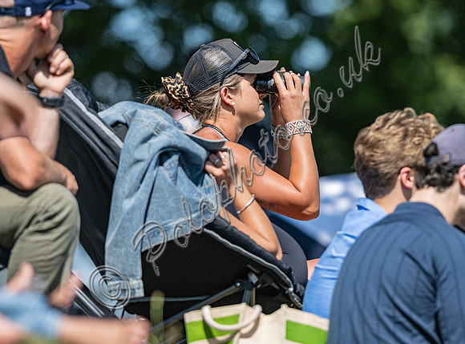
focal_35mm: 669
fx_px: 8940
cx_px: 220
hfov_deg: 3.0
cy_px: 165
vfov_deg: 2.2
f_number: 3.5
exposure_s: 1/4000
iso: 400
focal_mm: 400
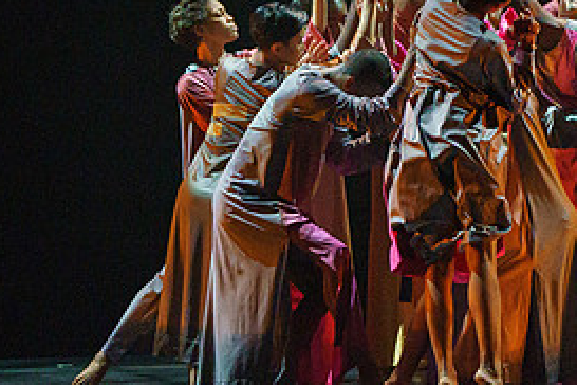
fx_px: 10145
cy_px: -51
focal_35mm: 633
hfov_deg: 3.3
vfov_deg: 2.2
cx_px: 509
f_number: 5.6
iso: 6400
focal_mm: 226
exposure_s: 1/250
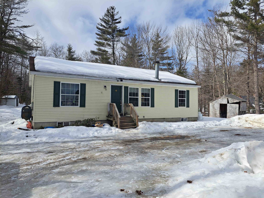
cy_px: 99
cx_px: 132
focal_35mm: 24
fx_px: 183
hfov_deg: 71.6
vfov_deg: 56.8
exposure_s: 1/2398
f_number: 1.8
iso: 50
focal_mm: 5.23
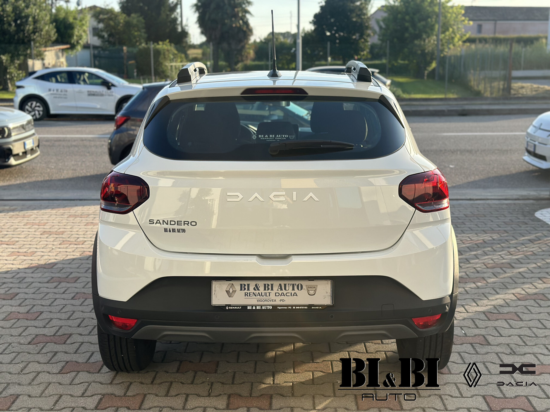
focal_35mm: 48
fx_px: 763
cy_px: 206
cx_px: 275
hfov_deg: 39.7
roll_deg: +0.2
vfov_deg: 30.3
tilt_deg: -11.4
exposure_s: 1/1639
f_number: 1.78
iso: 80
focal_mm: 6.86
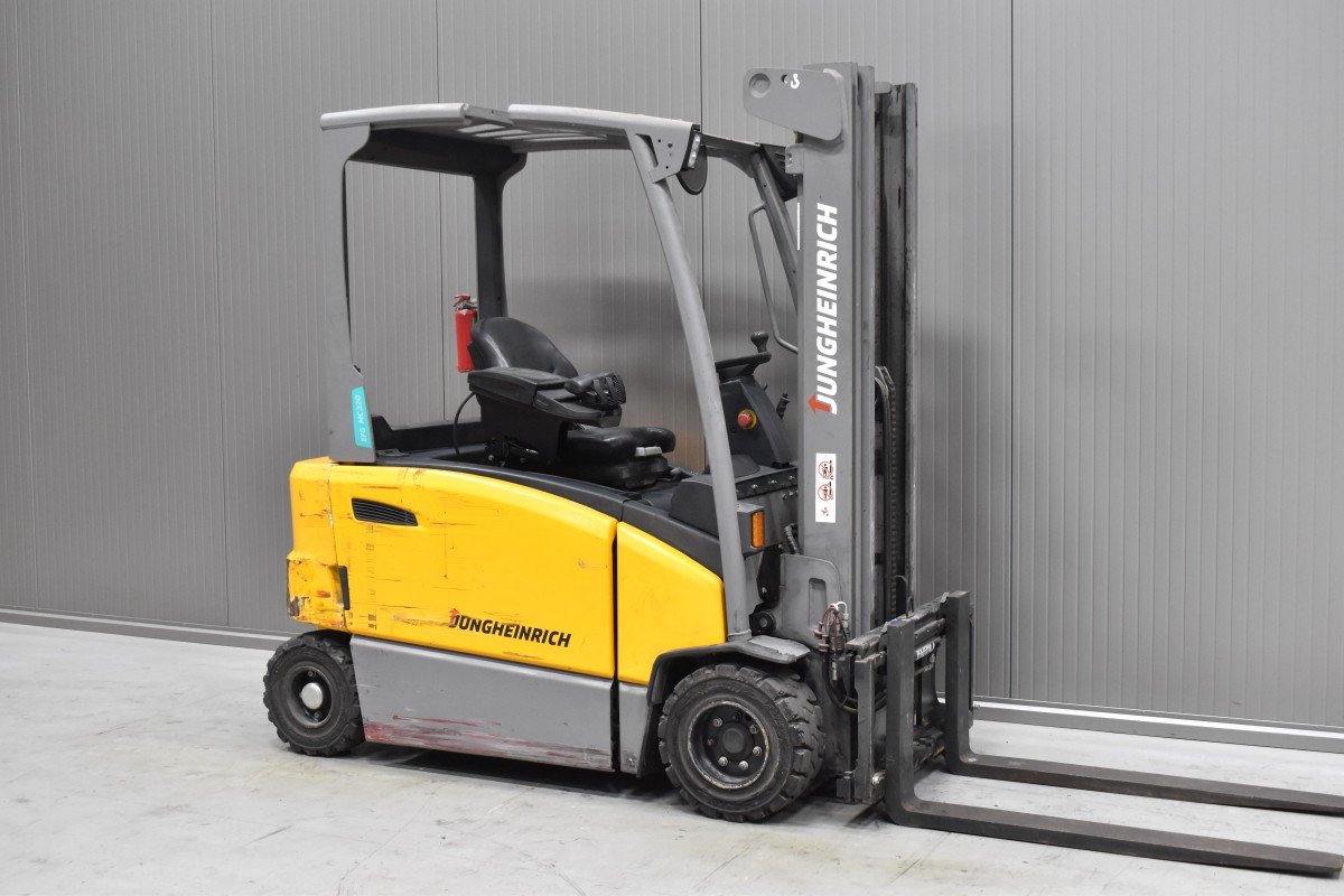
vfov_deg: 30.8
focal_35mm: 44
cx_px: 672
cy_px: 448
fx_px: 1624
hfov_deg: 45.0
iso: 1600
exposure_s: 1/30
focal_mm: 29
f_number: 5.6
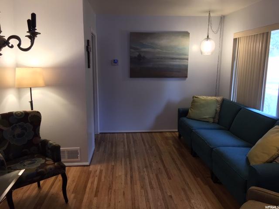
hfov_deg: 61.7
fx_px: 234
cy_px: 104
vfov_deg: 48.2
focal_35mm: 29
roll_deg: +0.0
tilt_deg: -9.8
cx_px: 140
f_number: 2.2
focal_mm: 4.15
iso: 100
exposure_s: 1/30
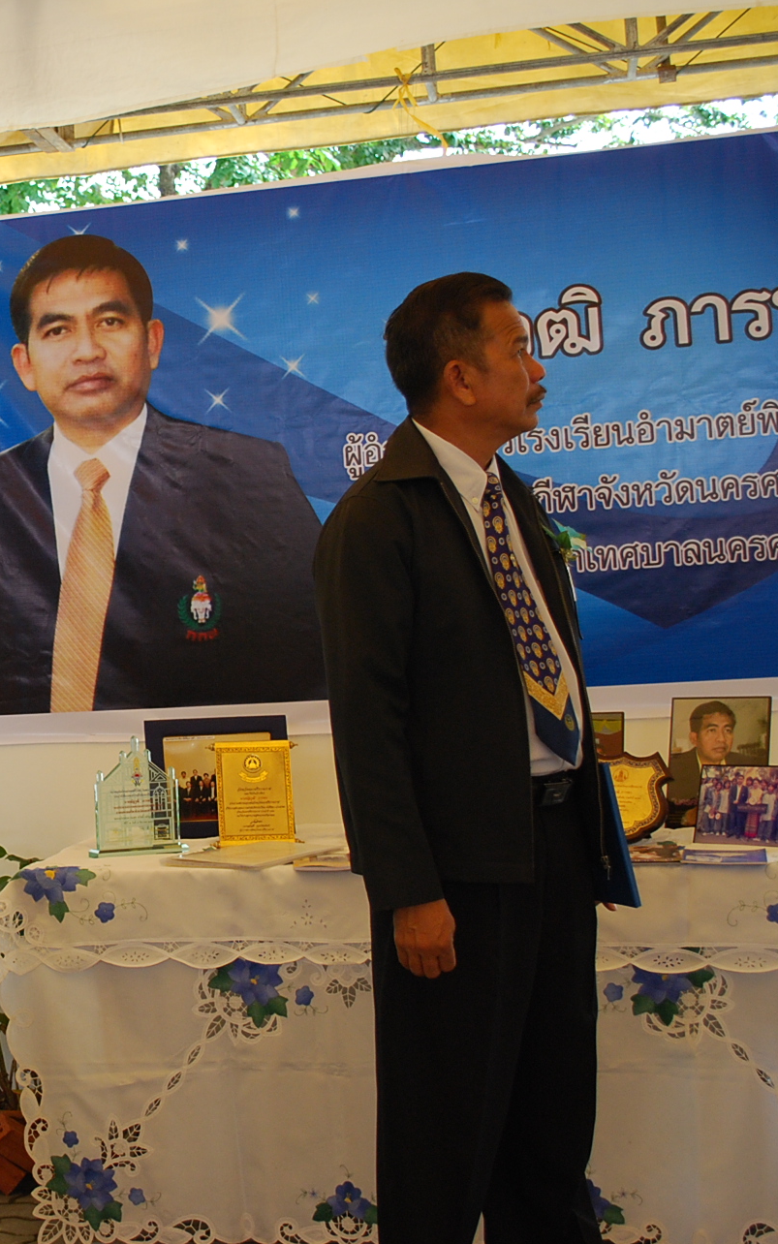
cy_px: 626
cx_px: -72
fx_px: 2035
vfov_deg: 34.0
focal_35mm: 60
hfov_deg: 20.6
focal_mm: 26
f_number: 4.2
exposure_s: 1/200
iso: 400
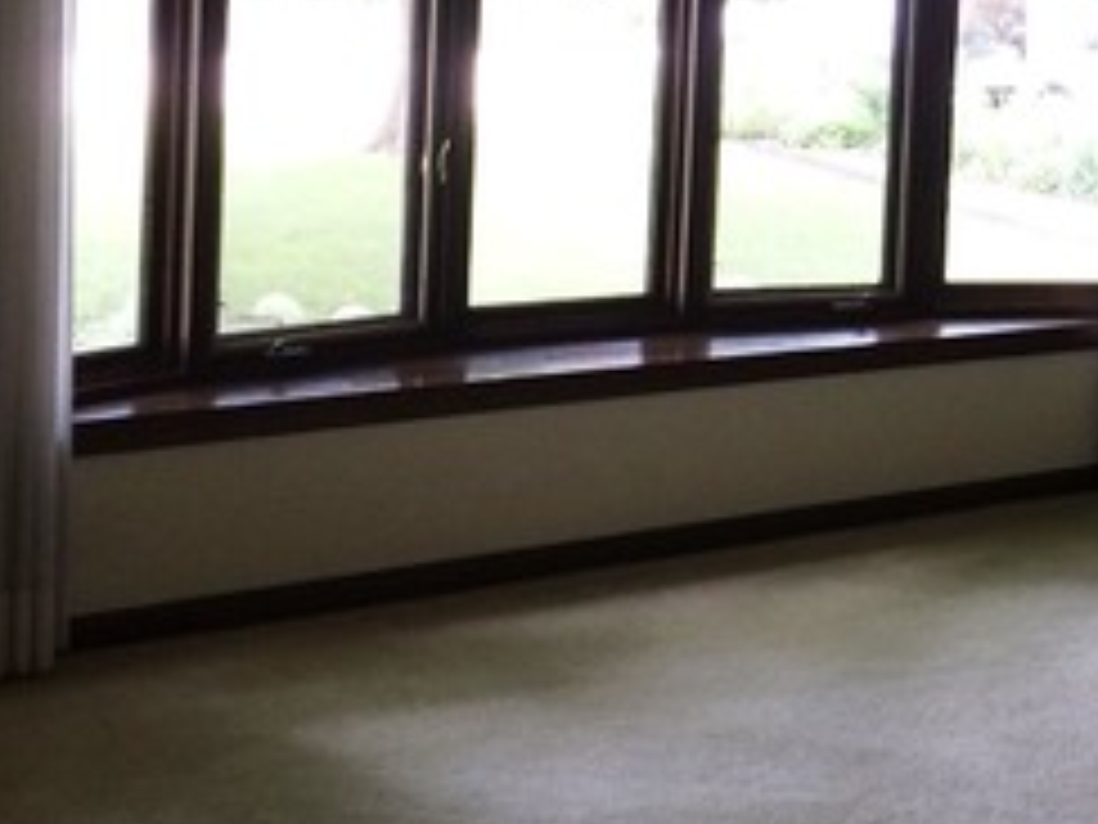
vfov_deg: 19.0
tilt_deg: -5.6
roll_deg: -0.7
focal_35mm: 76
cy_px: 50
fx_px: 2411
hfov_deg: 24.6
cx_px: 1062
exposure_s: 1/33
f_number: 2.2
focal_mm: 4.15
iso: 125
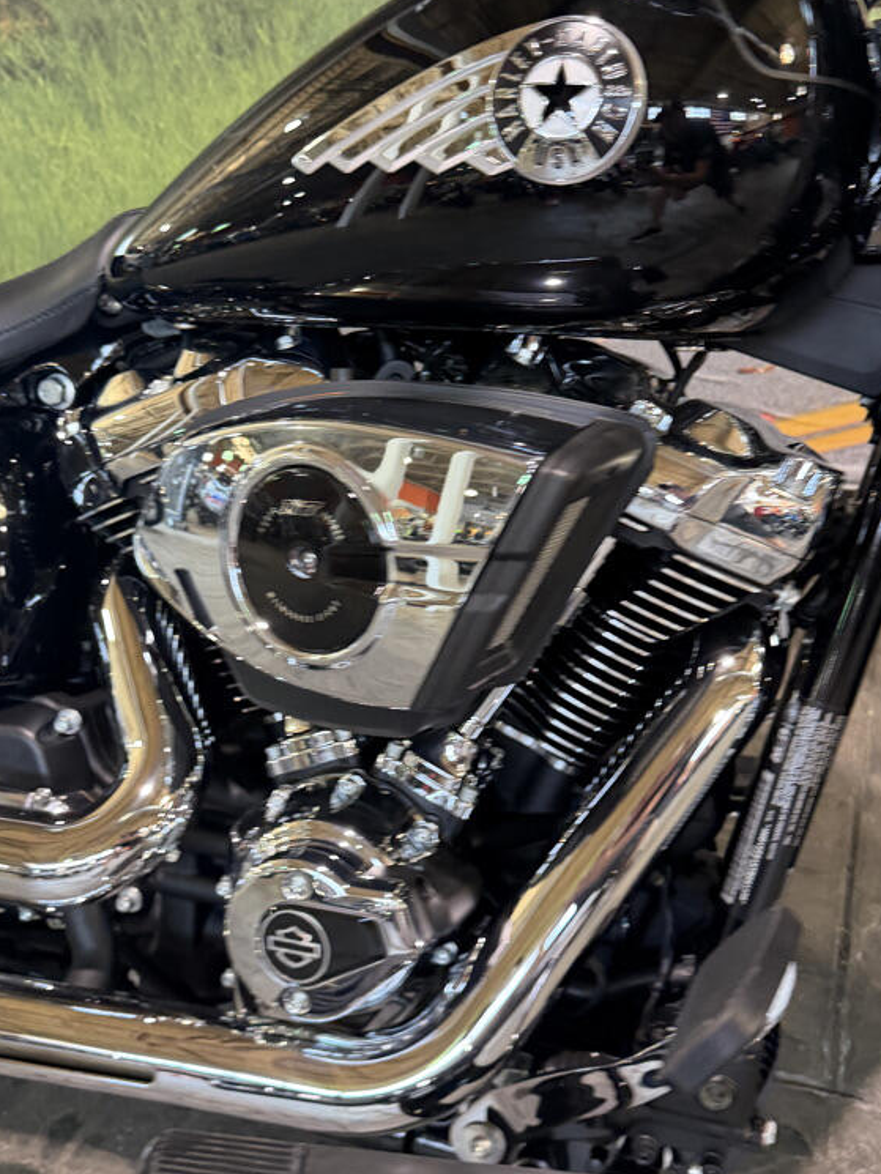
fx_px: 1120
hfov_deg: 43.0
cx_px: 438
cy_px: 572
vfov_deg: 55.3
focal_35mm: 33
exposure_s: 1/60
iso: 250
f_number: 1.78
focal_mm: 6.76
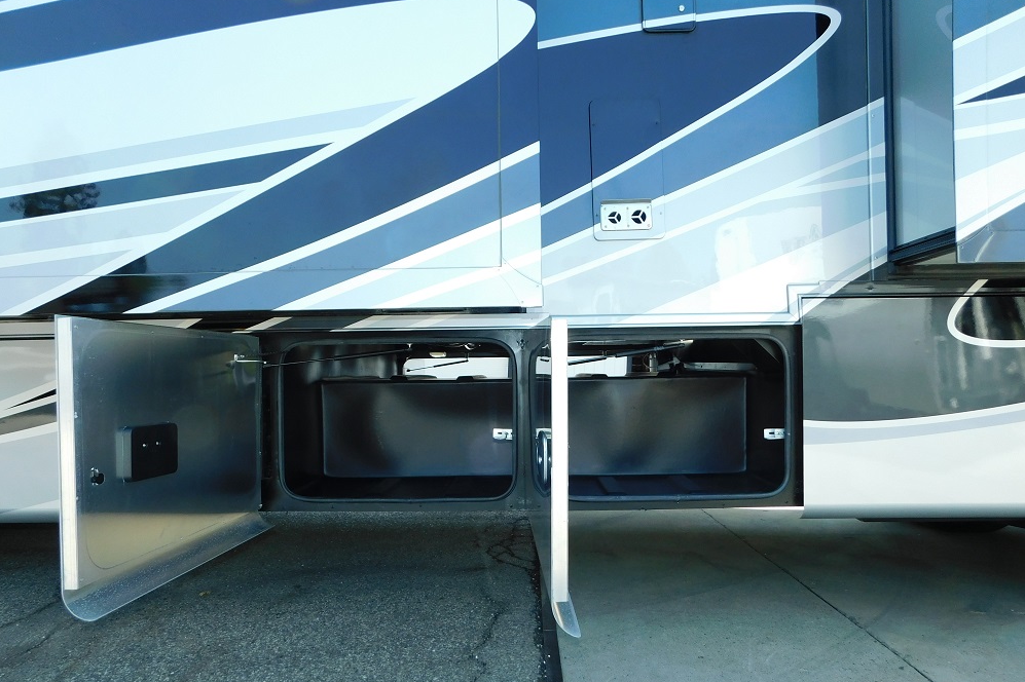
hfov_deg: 73.8
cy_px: 370
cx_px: 513
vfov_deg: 53.0
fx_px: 683
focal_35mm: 24
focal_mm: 4
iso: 125
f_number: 3
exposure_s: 1/320
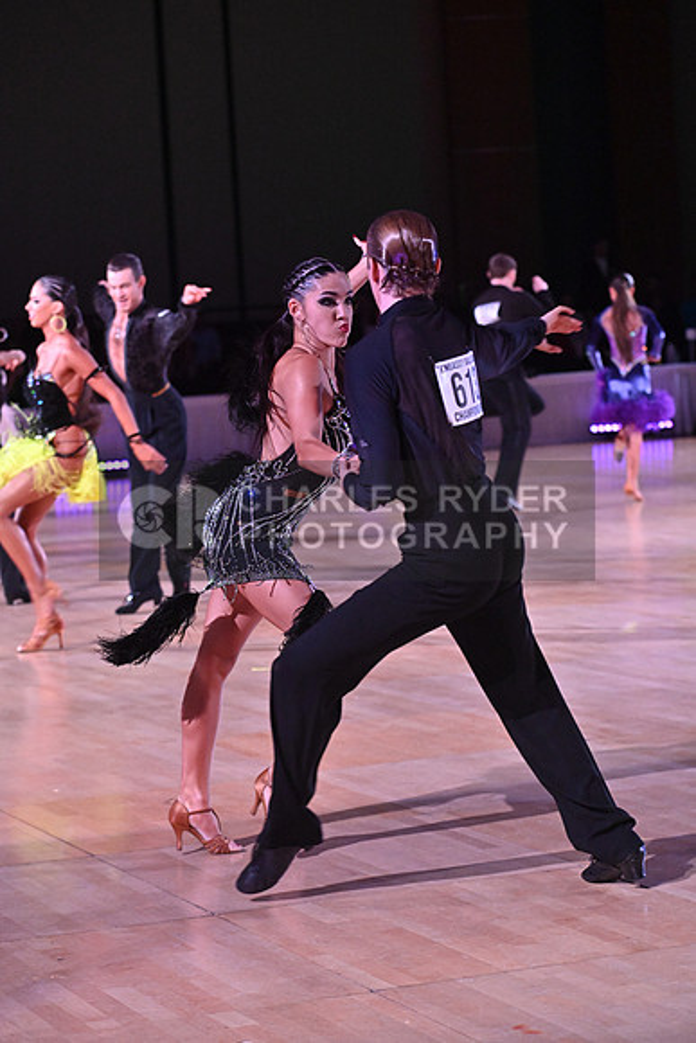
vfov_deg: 20.4
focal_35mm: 100
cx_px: 348
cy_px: 522
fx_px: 2898
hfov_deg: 13.7
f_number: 5
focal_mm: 100
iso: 5000
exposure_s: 1/400
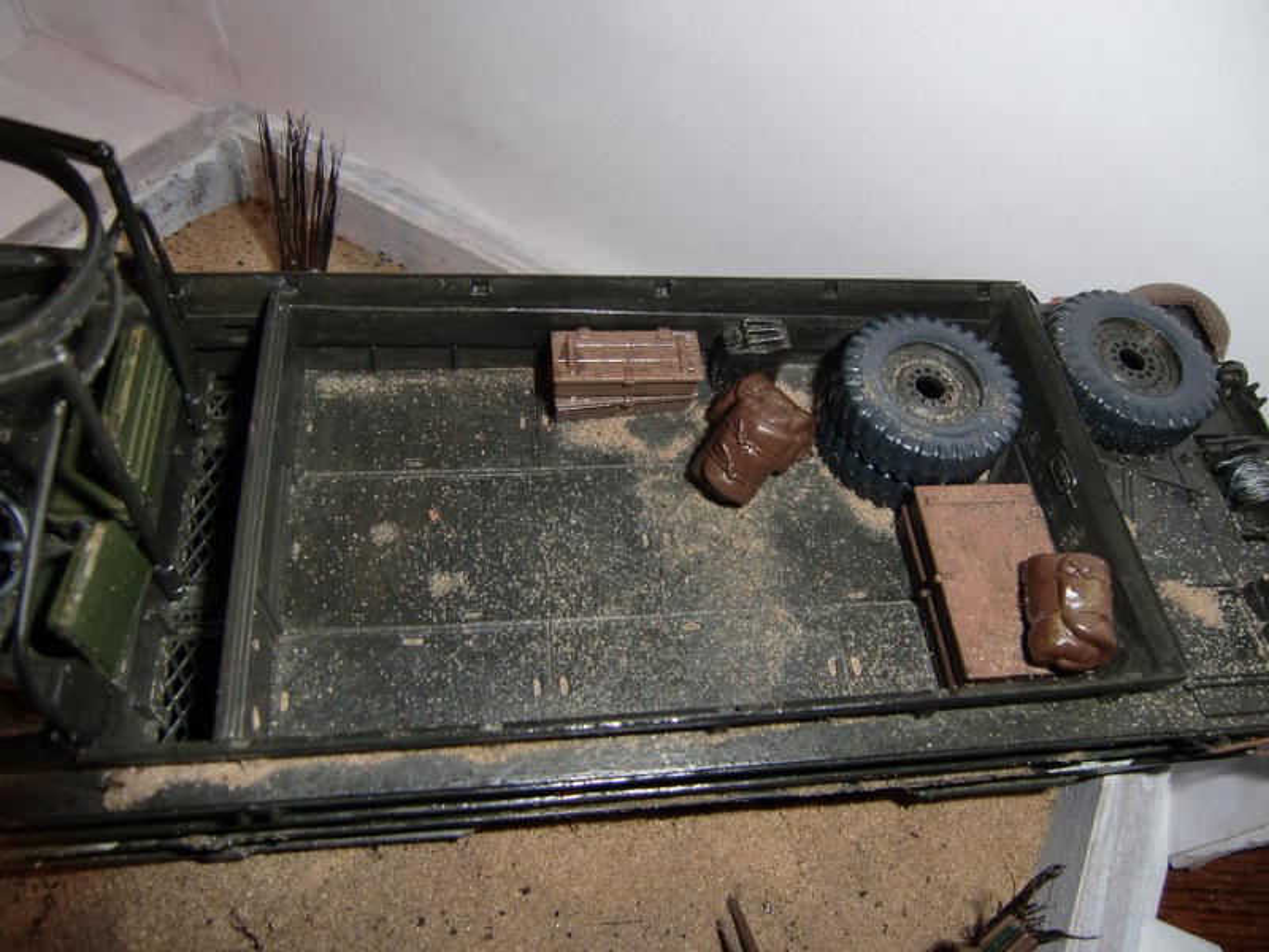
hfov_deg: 71.6
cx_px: 634
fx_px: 880
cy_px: 476
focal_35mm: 24
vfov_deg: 56.8
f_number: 7.5
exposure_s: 1/60
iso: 64
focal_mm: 4.3
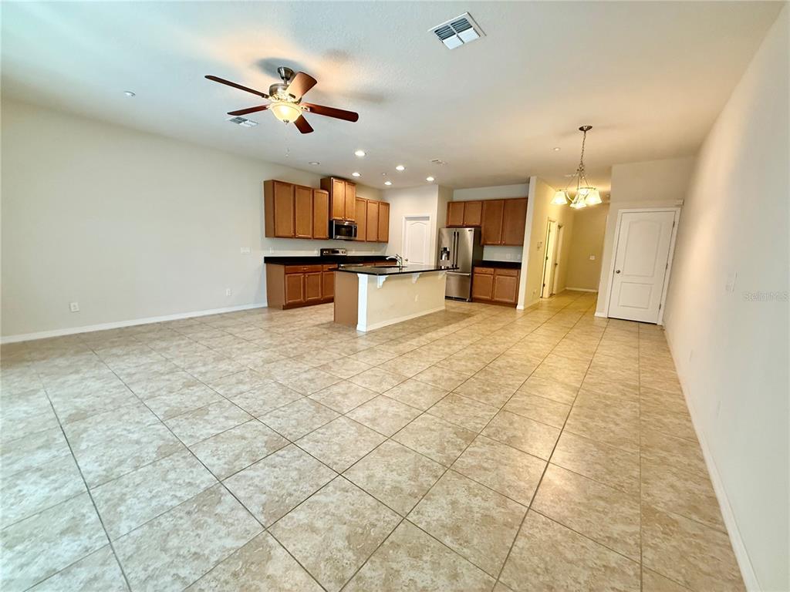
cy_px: 296
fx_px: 320
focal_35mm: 14
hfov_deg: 102.1
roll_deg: -2.1
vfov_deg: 85.7
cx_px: 395
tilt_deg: -8.1
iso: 400
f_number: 2.2
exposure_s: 1/120
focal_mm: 2.22
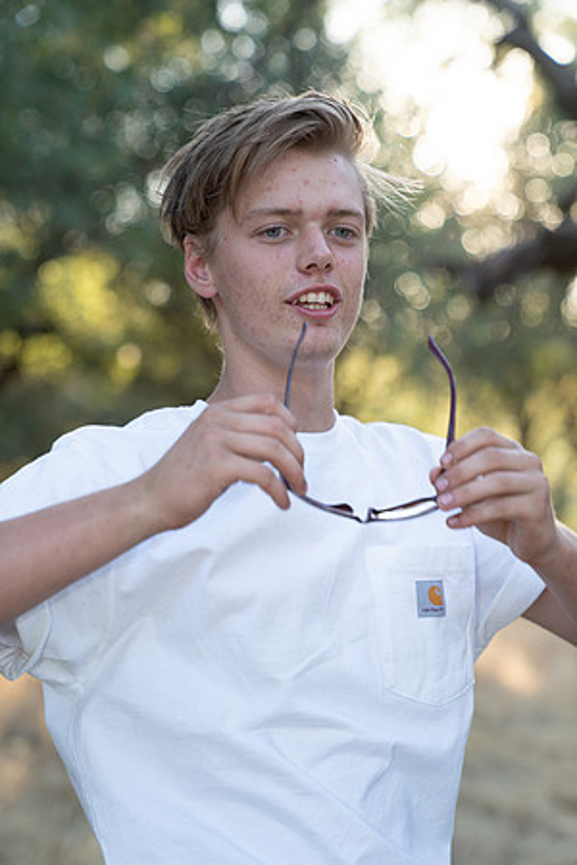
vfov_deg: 28.8
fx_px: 1683
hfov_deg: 19.5
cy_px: 432
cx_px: 288
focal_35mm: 70
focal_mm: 70
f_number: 2.8
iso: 250
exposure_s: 1/160
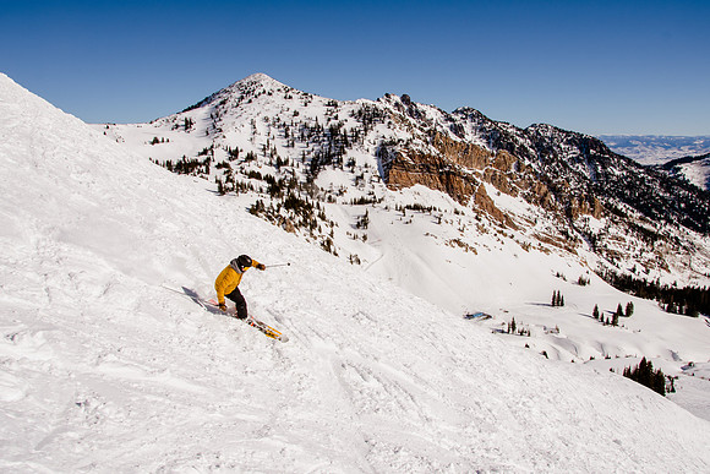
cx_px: 377
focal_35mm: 29
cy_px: 237
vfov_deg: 44.5
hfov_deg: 63.0
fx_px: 579
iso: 160
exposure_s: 1/800
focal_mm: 18
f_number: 10
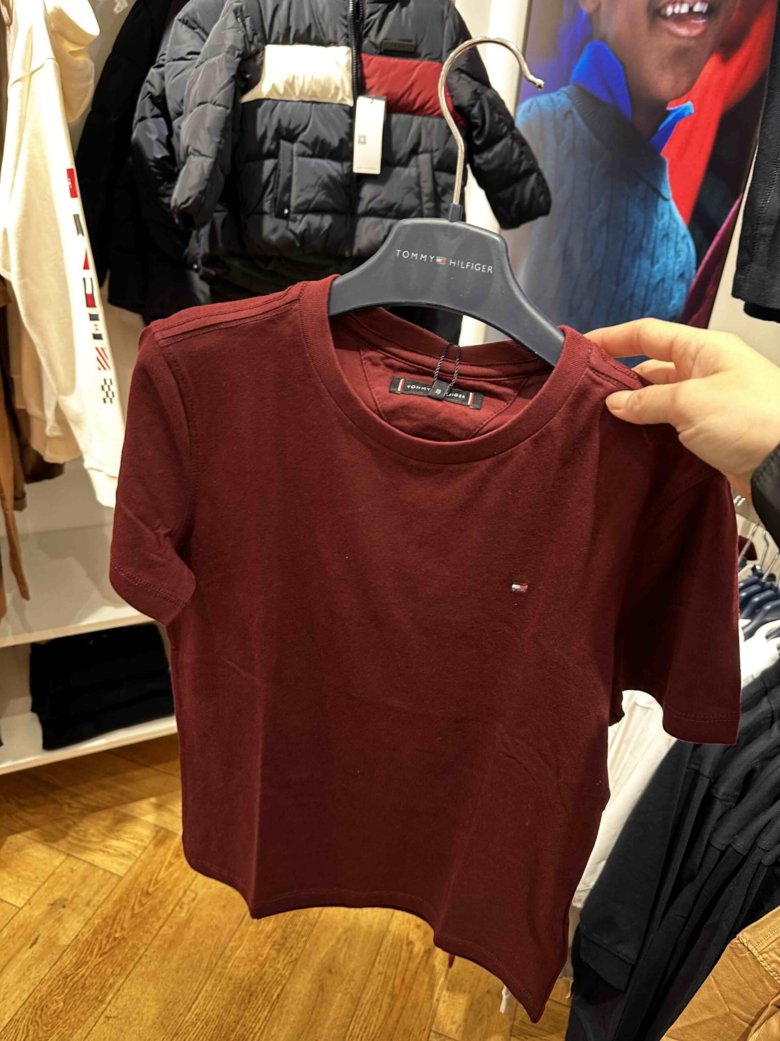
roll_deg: -4.3
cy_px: 520
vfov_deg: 71.6
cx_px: 390
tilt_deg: -28.0
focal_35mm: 24
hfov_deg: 56.8
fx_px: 721
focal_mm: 6.86
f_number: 1.78
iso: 320
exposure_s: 1/50
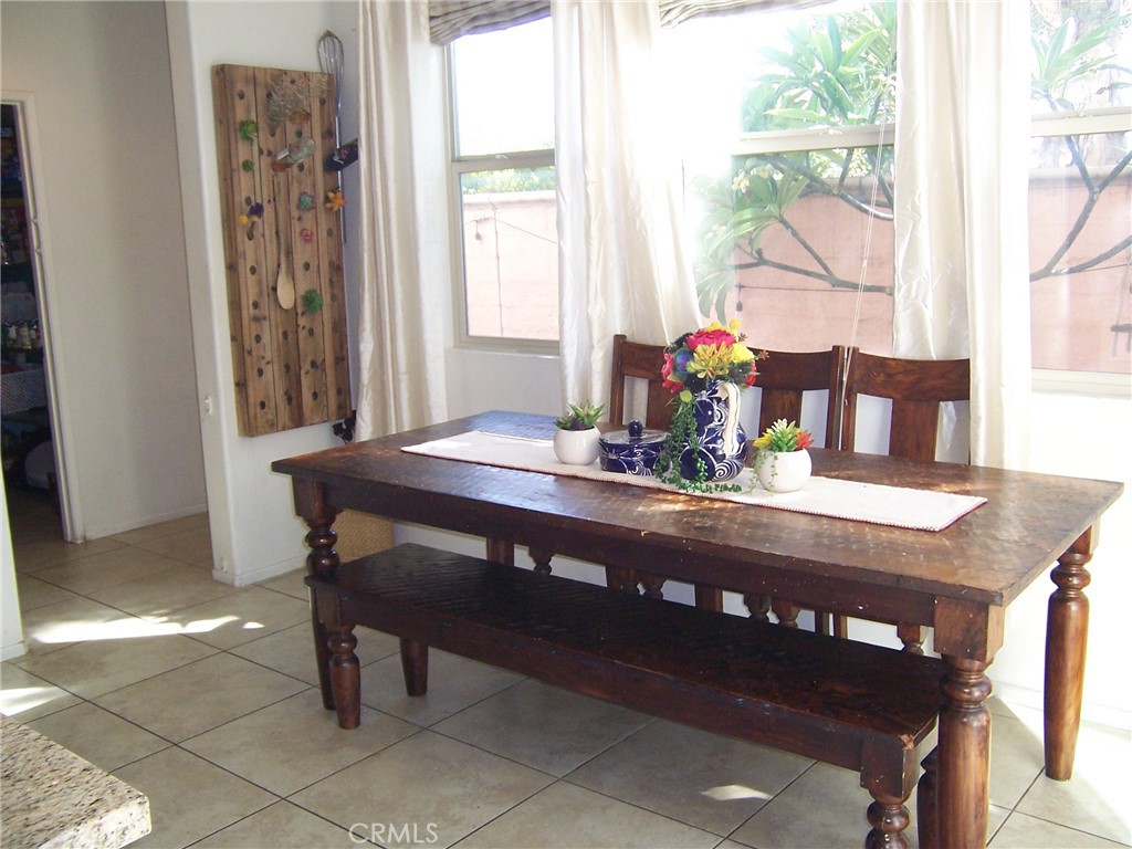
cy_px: 424
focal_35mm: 33
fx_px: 1079
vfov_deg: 42.9
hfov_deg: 55.4
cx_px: 566
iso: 140
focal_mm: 5.5
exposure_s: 1/60
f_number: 2.8
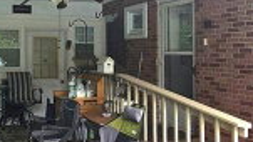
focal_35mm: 48
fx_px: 322
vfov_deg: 24.9
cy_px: 52
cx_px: 60
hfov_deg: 41.5
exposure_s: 1/192
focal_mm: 2.2
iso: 50
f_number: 2.2
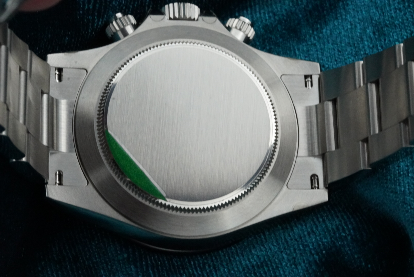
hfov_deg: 19.4
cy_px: 138
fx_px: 1208
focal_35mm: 105
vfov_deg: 13.1
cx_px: 207
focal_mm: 70
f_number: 20
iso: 8000
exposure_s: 1/160
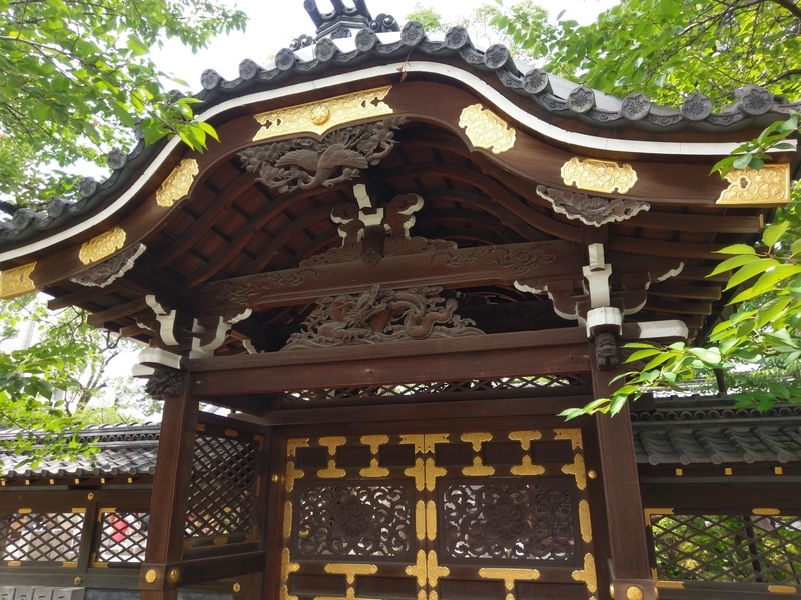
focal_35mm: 26
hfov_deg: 67.3
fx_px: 602
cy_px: 300
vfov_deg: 53.1
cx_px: 400
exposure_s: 1/311
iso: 100
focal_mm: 4.58
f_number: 1.8
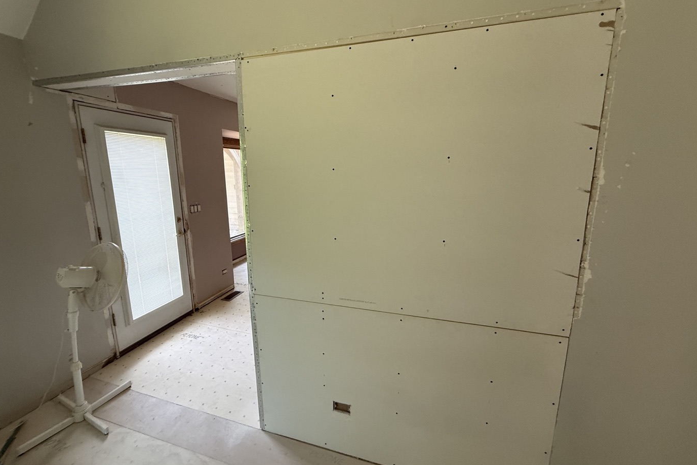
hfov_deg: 100.4
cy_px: 224
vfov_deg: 77.3
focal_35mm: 15
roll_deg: -0.7
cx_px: 345
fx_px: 290
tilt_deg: -10.8
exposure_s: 1/99
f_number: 2.2
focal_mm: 2.22
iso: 250
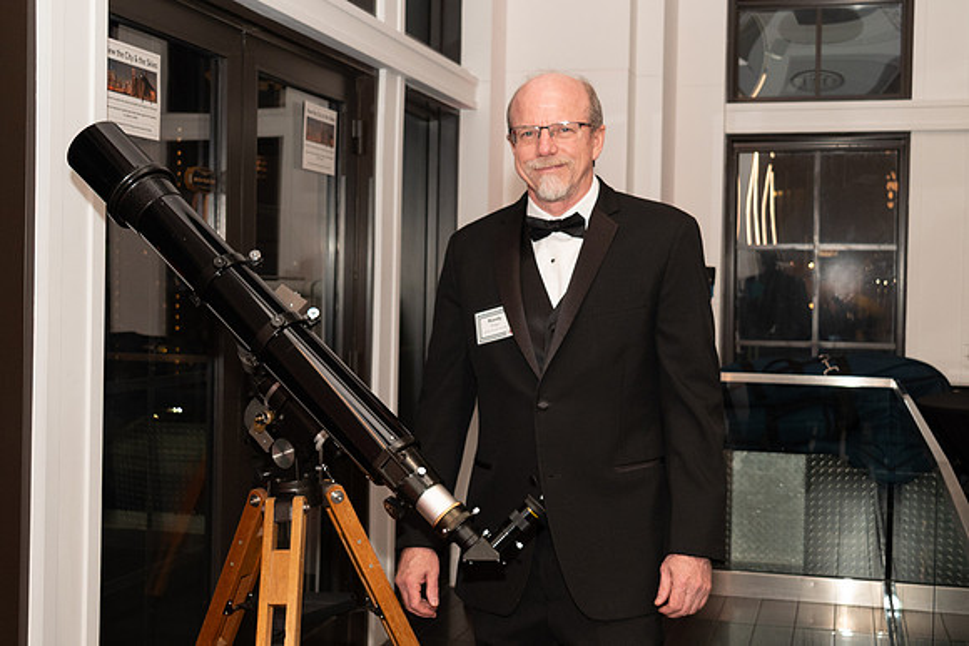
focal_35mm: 48
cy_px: 323
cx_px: 484
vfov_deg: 28.1
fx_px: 1292
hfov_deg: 41.1
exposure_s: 1/100
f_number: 5.6
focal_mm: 32
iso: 1000
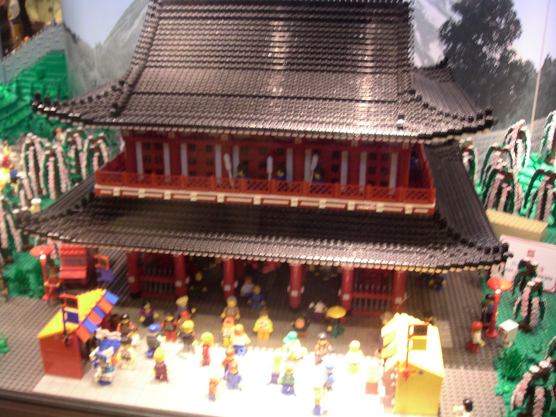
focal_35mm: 37
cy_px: 208
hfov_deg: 50.1
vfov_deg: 38.7
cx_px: 278
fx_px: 594
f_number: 2.8
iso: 100
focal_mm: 5.7
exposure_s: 1/5
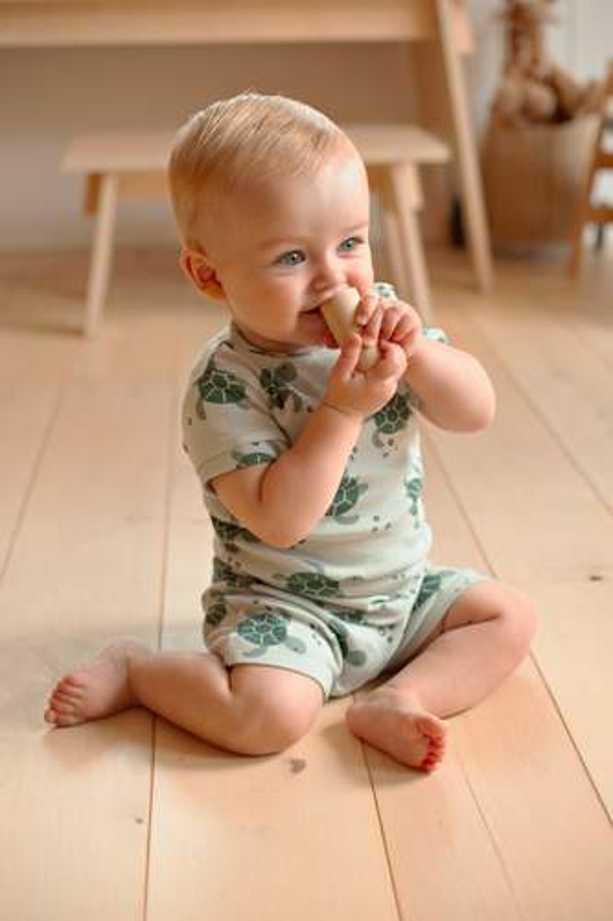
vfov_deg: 39.6
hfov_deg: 27.0
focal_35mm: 50
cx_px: 306
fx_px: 1278
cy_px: 460
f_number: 3.2
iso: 640
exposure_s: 1/125
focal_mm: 50
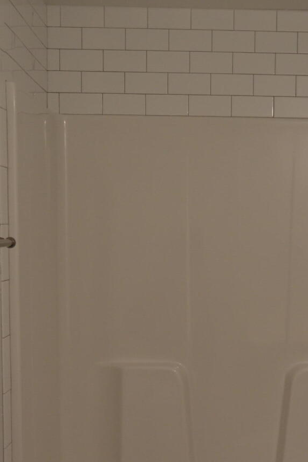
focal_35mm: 70
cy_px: 335
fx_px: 899
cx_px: 230
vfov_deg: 28.5
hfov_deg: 19.3
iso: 400
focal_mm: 20
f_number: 3.8
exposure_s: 1/60
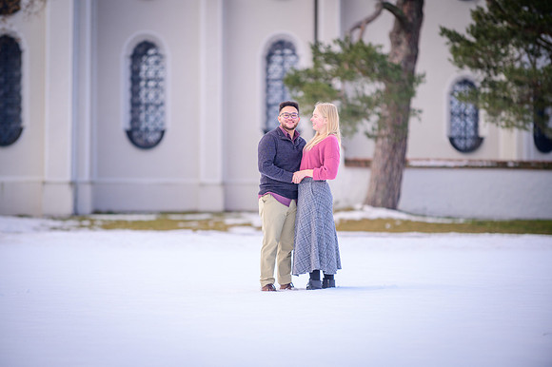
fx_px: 3118
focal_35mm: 203
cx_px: 276
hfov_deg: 10.1
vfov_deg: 6.7
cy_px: 184
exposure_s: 1/400
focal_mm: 200
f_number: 2.8
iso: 250
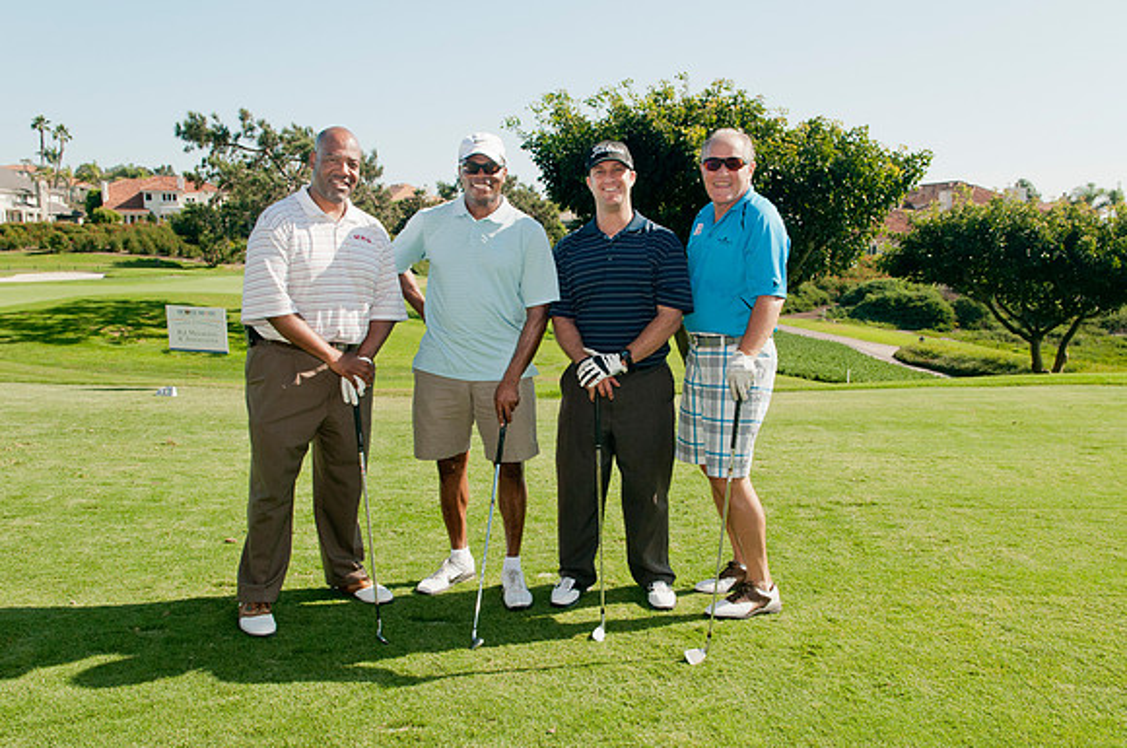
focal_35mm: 30
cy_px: 374
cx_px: 564
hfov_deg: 62.0
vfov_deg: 43.5
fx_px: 938
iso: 200
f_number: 7.1
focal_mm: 20
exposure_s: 1/200
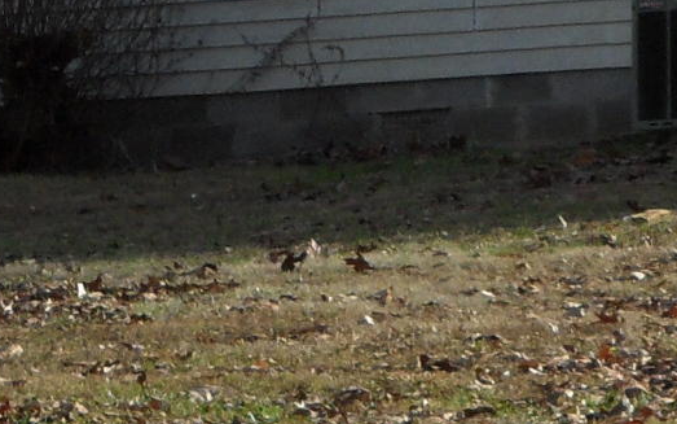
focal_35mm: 327
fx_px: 6034
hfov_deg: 6.4
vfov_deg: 4.0
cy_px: -253
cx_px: 667
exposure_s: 1/250
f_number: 5.6
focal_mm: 11.2
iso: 80
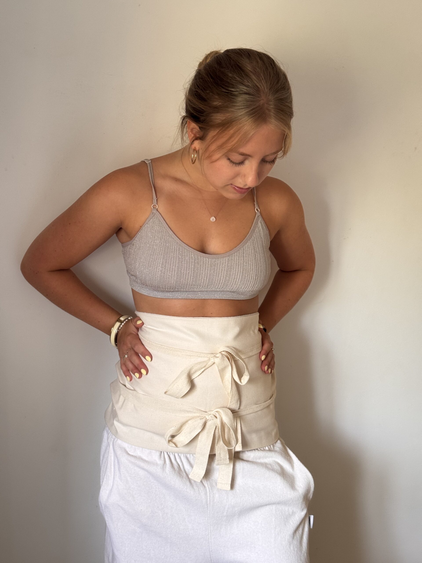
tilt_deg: -10.2
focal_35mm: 48
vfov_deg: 39.7
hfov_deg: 30.3
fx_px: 780
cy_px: 282
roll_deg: -1.4
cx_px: 211
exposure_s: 1/60
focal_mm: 6.76
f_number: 1.78
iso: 100
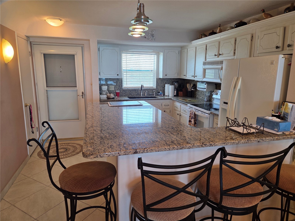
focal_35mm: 23
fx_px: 196
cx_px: 148
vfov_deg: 58.9
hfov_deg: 73.9
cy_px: 110
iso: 100
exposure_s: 1/120
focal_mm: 5.4
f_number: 1.8
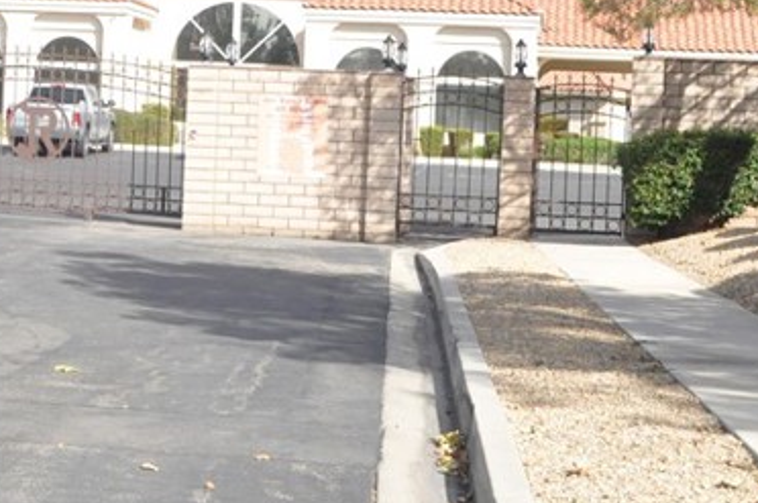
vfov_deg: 13.7
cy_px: 108
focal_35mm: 99
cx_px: 67
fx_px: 2082
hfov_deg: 20.2
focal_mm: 24
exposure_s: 1/4000
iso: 2500
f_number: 7.1
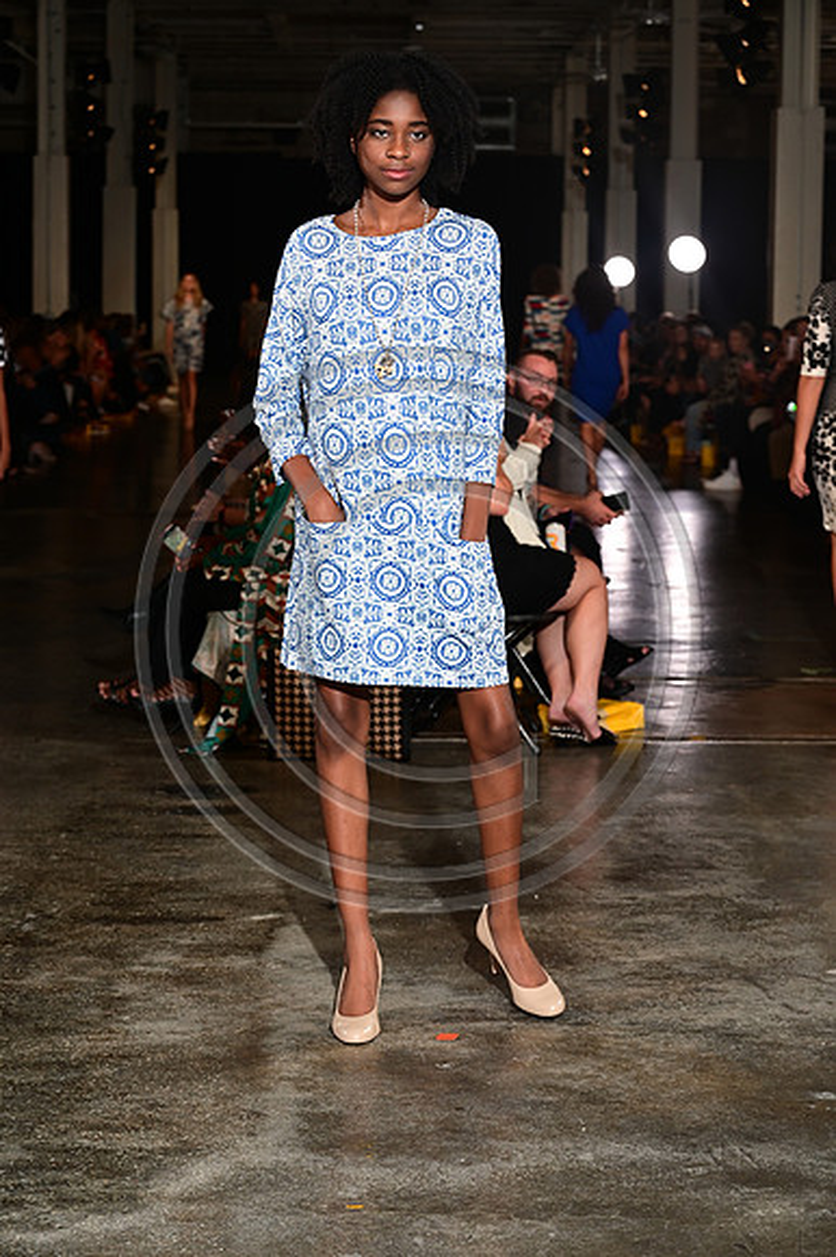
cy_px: 628
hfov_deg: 17.5
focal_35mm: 78
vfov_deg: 26.0
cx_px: 418
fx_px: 2720
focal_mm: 78
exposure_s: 1/160
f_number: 6.3
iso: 1000
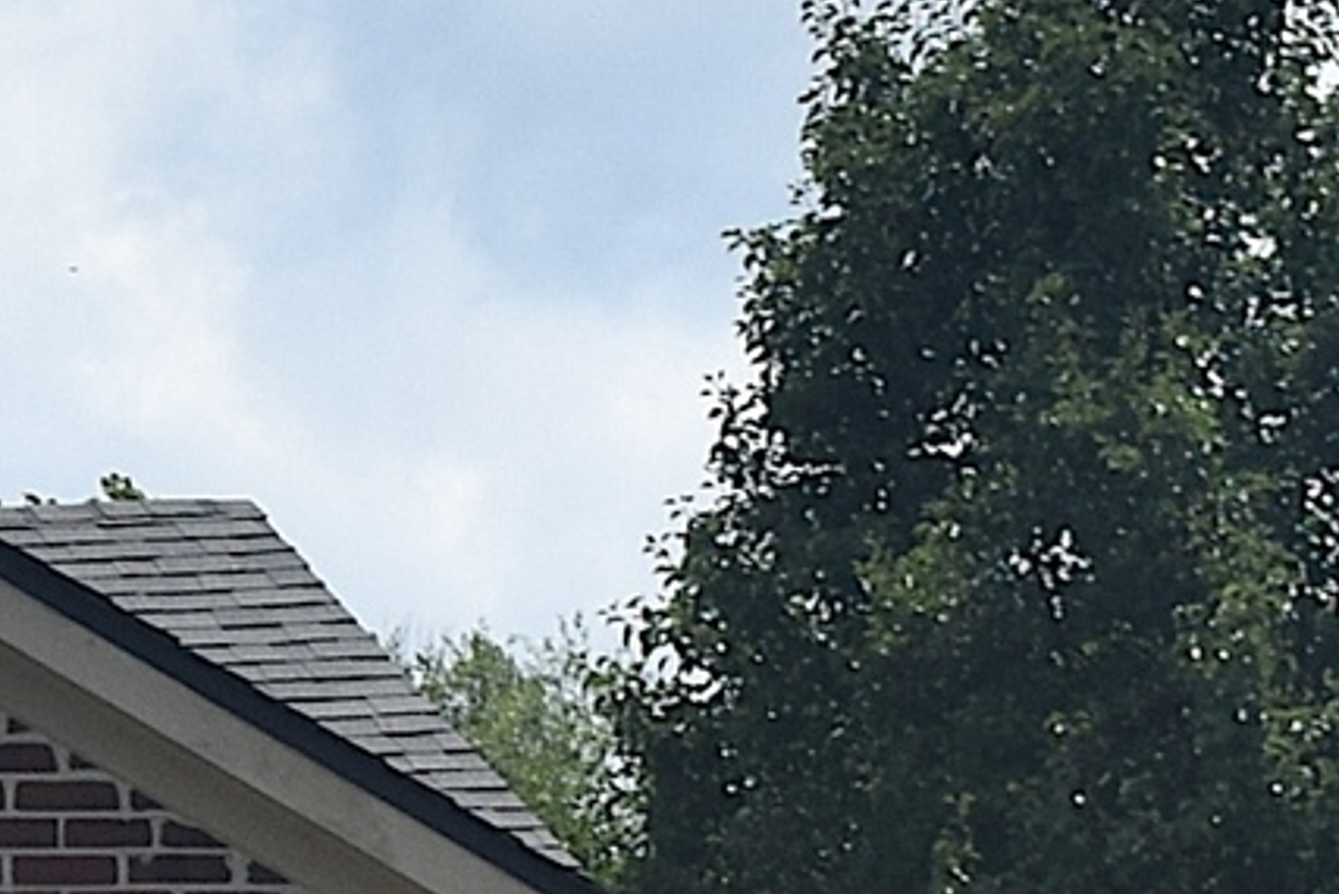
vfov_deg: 3.6
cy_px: 800
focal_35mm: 378
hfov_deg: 5.2
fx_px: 14048
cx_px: -2731
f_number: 11
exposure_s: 1/500
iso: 200
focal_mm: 35
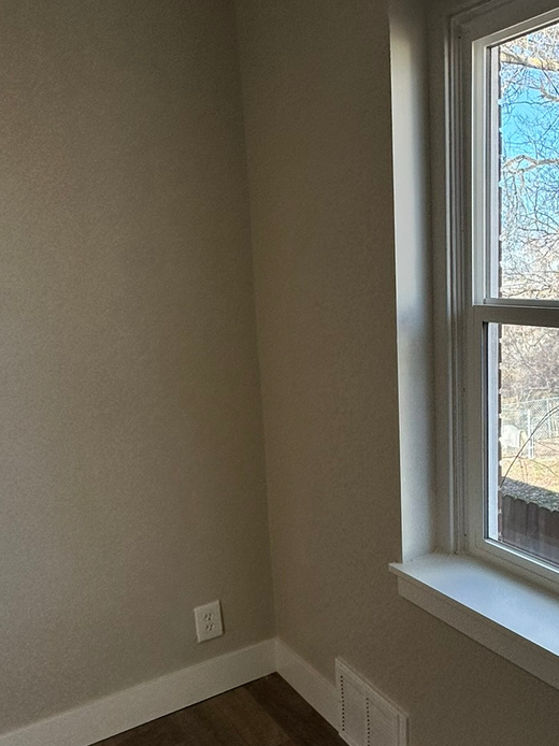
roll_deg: +1.1
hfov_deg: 40.6
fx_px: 668
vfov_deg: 58.3
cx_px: 540
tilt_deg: -8.2
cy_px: 407
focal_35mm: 31
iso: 40
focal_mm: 2.22
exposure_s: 1/245
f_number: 2.2
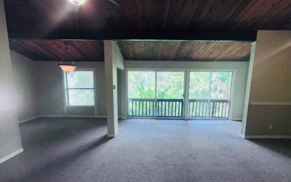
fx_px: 135
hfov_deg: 94.4
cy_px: 104
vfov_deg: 67.6
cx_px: 148
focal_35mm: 17
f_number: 2.2
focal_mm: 2.22
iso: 40
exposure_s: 1/122
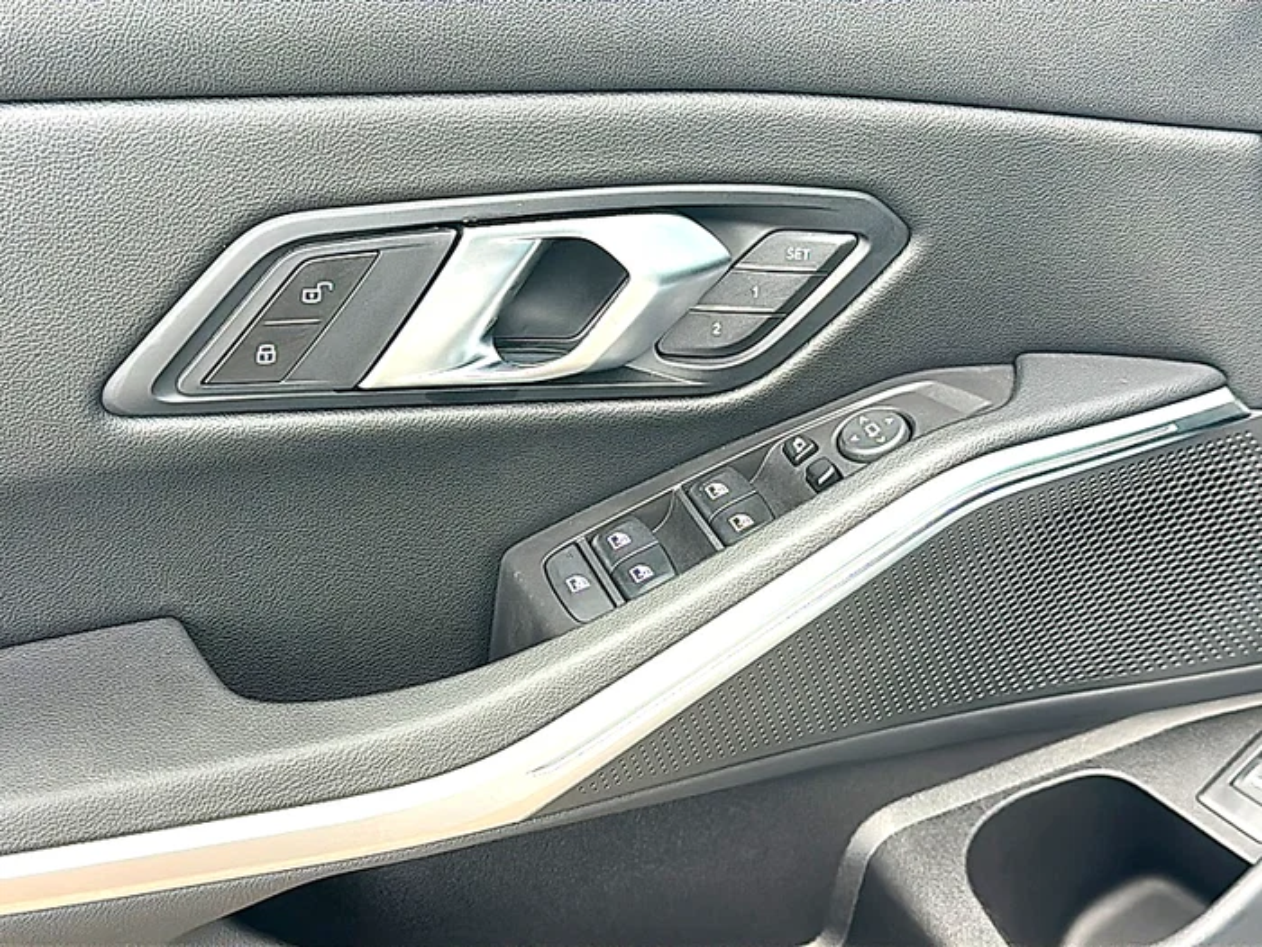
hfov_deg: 43.9
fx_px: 1568
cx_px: 631
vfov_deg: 33.6
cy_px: 474
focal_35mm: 43
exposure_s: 1/369
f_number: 1.78
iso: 100
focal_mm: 6.86
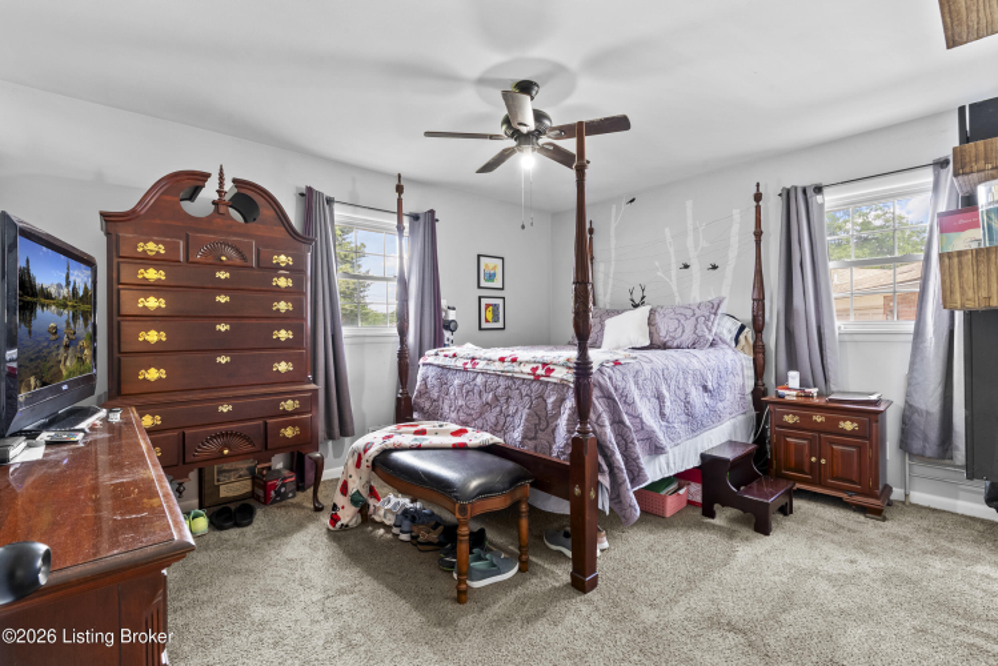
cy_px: 333
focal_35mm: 16
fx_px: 444
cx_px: 499
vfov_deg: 73.8
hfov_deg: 96.7
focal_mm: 16
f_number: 11
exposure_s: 2.5
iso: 400
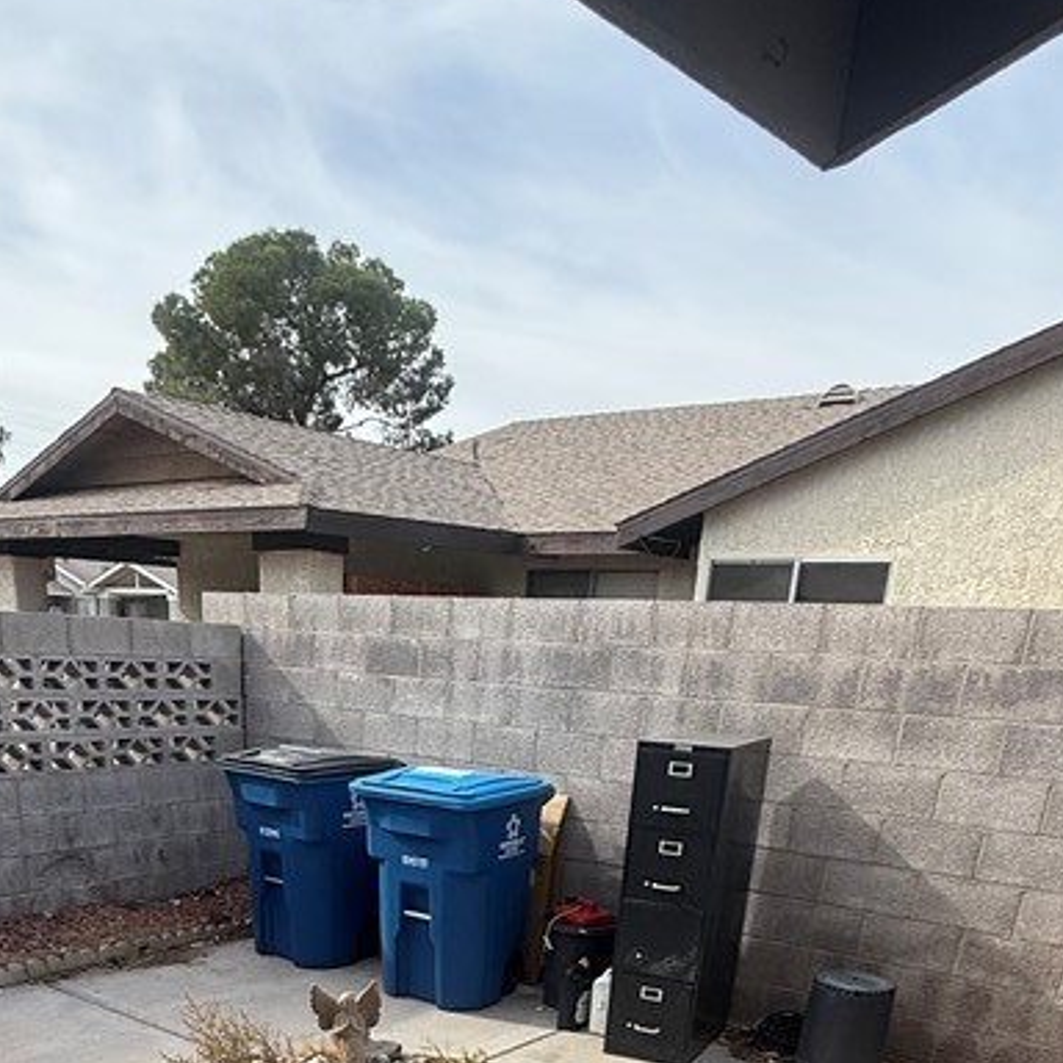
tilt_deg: -23.6
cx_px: 435
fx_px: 1147
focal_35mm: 33
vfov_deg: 40.6
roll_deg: -3.2
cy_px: 1154
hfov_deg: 49.5
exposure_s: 1/1105
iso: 50
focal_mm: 2.22
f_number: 2.2
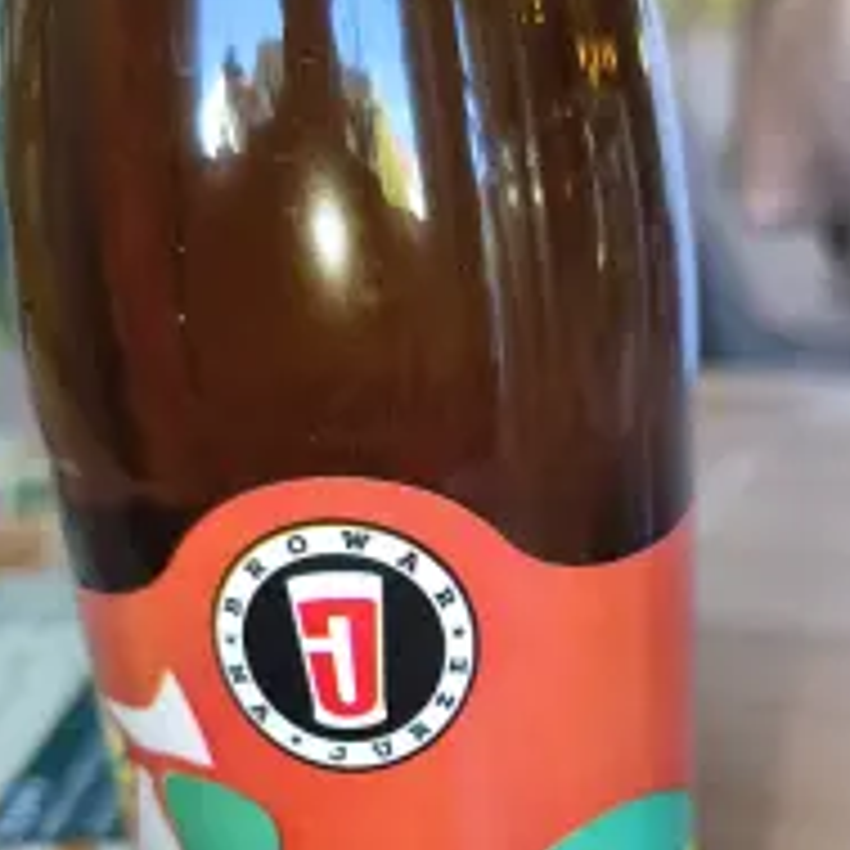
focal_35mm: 45
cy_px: 711
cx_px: 499
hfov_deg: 37.4
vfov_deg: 36.0
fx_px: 1250
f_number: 1.8
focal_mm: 5.56
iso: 716
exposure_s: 1/100
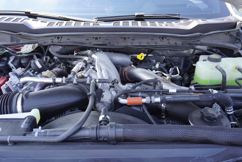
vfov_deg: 41.8
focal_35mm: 32
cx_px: 121
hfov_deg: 59.5
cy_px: 81
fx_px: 212
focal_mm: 21
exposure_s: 1/100
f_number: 4.5
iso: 100
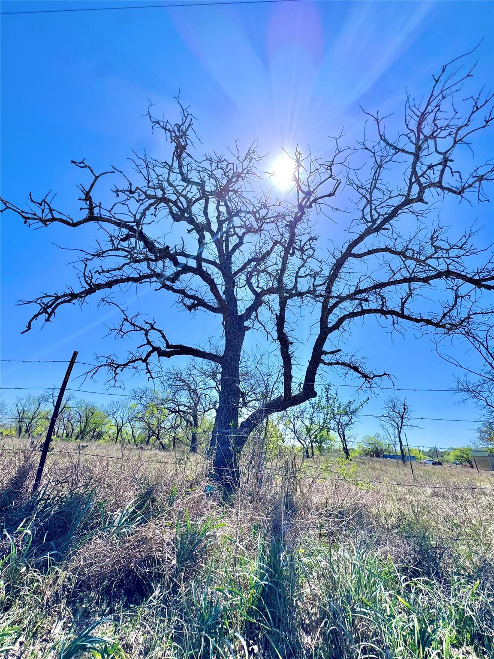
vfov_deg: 102.1
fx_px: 266
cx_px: 247
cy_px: 330
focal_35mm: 14
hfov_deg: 85.7
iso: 50
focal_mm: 2.22
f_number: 2.2
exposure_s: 1/1880
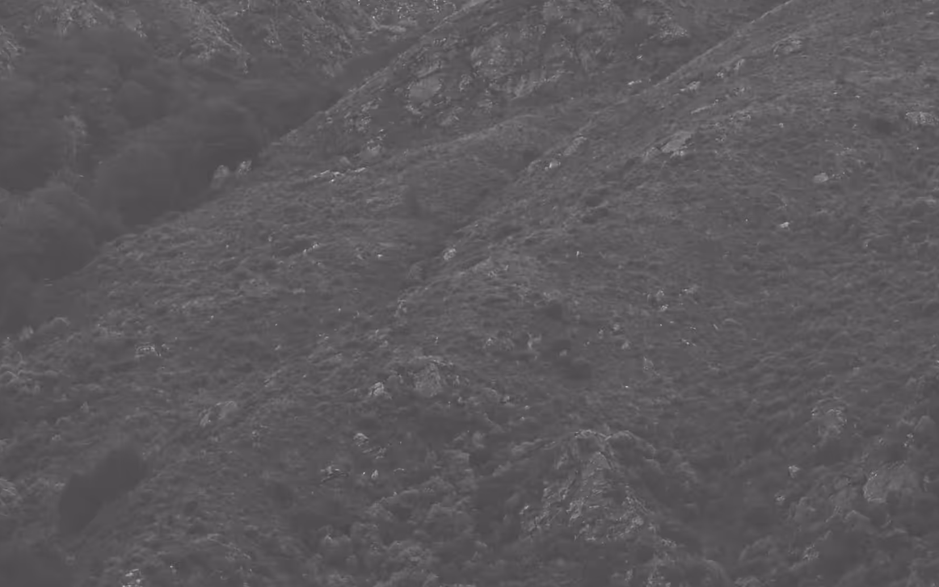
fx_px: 6192
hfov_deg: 8.7
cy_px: -287
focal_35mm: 242
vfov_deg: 5.4
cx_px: 597
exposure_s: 1/80
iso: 100
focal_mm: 65
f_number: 14
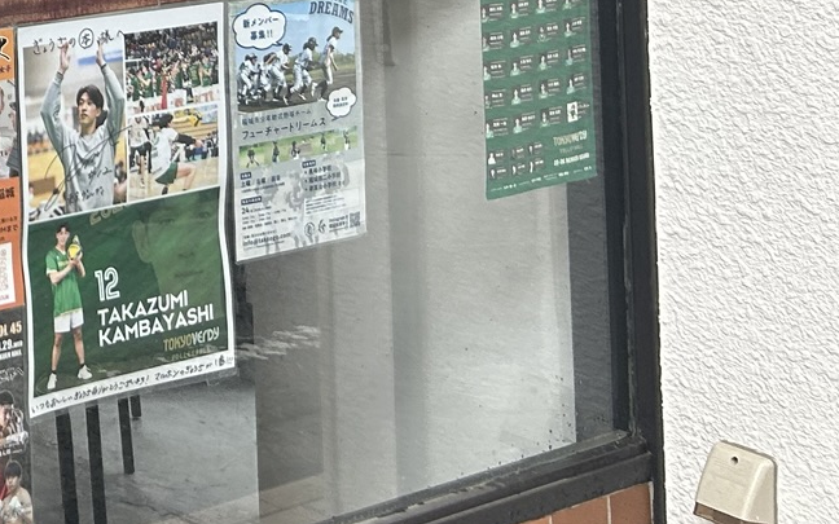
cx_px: -339
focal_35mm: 85
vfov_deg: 14.2
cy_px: -290
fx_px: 1944
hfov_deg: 21.3
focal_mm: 5.7
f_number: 1.5
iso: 50
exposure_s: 1/820
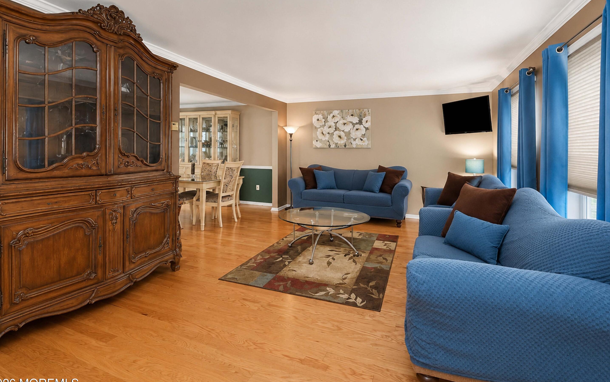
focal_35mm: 16
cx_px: 298
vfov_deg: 71.3
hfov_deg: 97.8
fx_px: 266
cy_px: 190
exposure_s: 1/60
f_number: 8
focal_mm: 10
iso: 2000
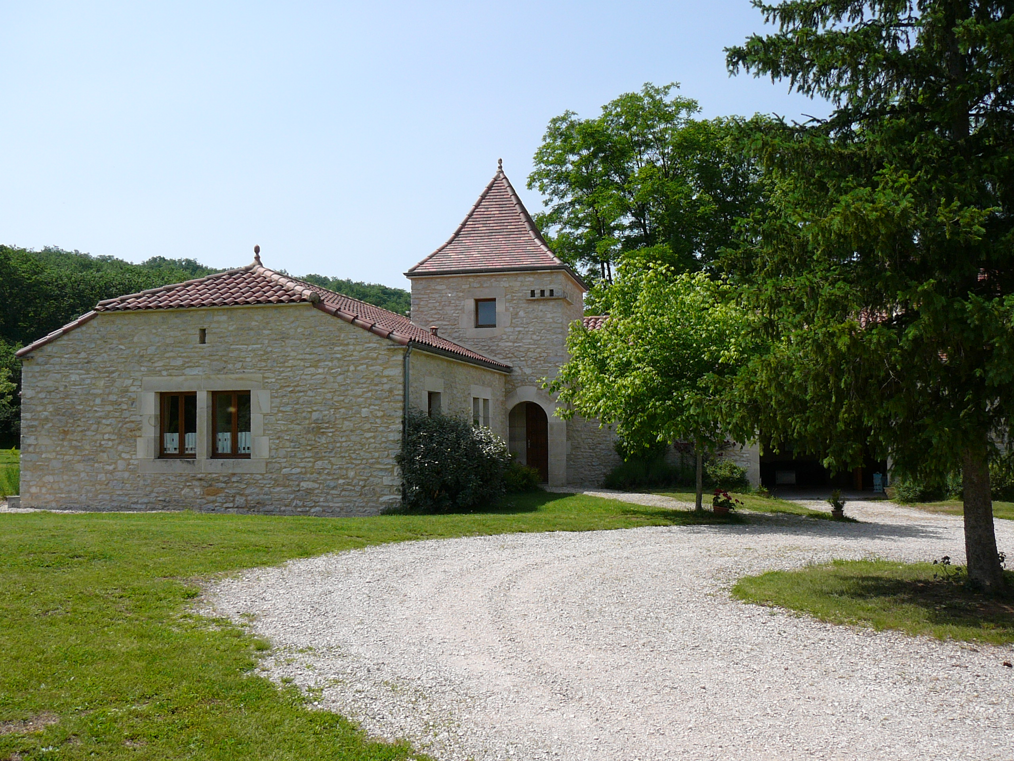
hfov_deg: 52.6
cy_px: 380
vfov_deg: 40.7
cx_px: 507
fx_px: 1025
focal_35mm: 35
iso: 80
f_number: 5
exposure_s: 1/500
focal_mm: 5.2
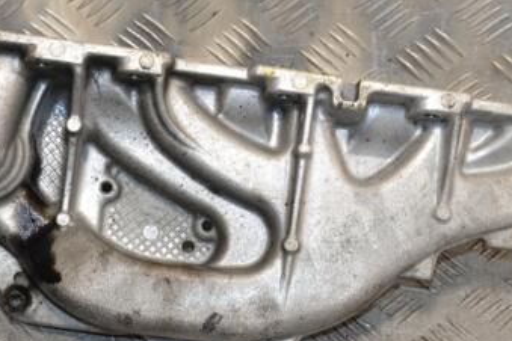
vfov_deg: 16.1
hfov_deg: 23.9
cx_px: 230
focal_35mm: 85
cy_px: 178
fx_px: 1209
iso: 800
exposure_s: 1/200
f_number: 7.1
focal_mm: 32
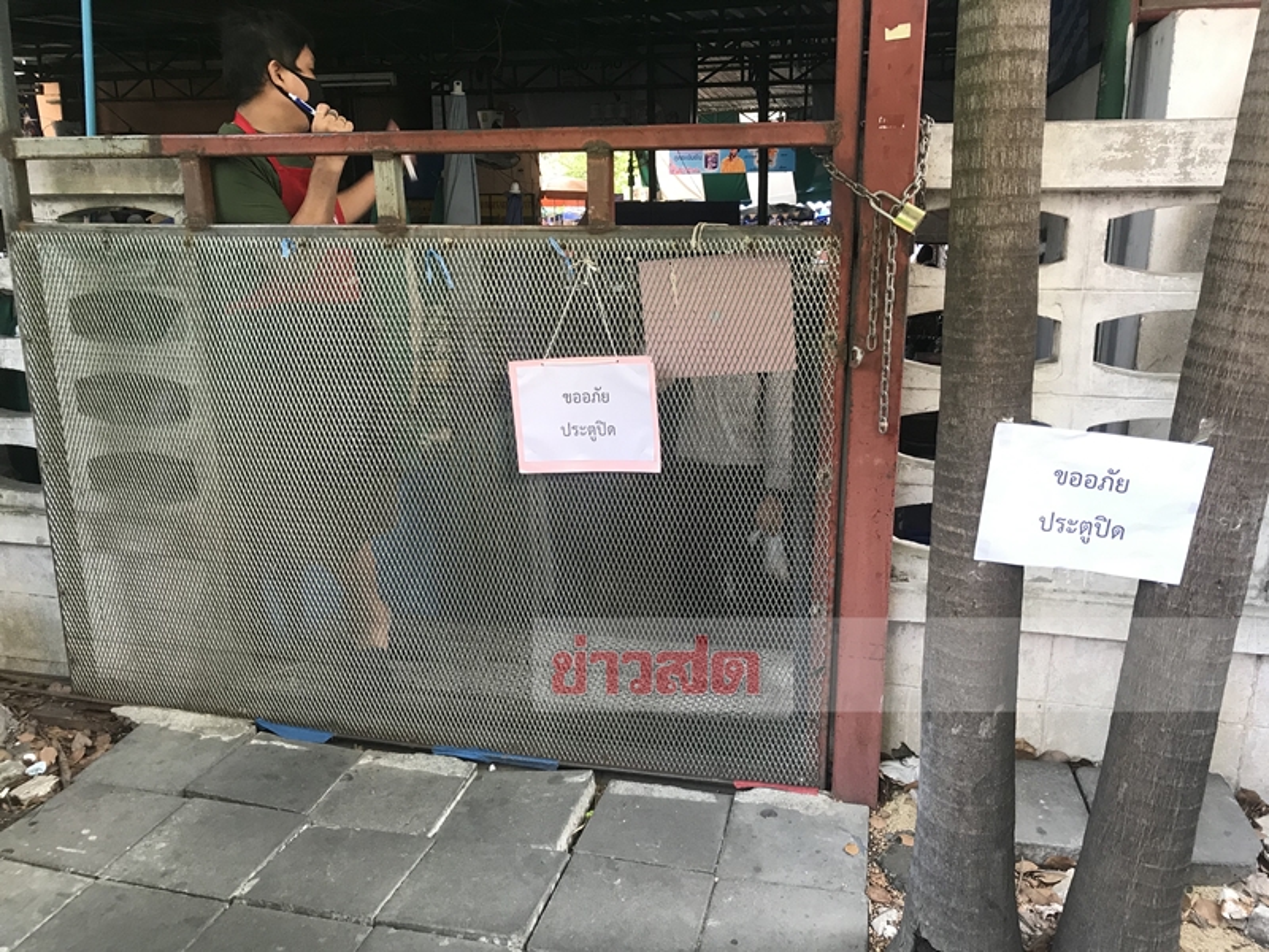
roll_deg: +0.6
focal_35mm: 28
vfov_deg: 49.7
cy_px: 476
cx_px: 634
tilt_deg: -14.8
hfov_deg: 63.4
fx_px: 1026
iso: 20
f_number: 1.8
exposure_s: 1/33
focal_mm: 3.99
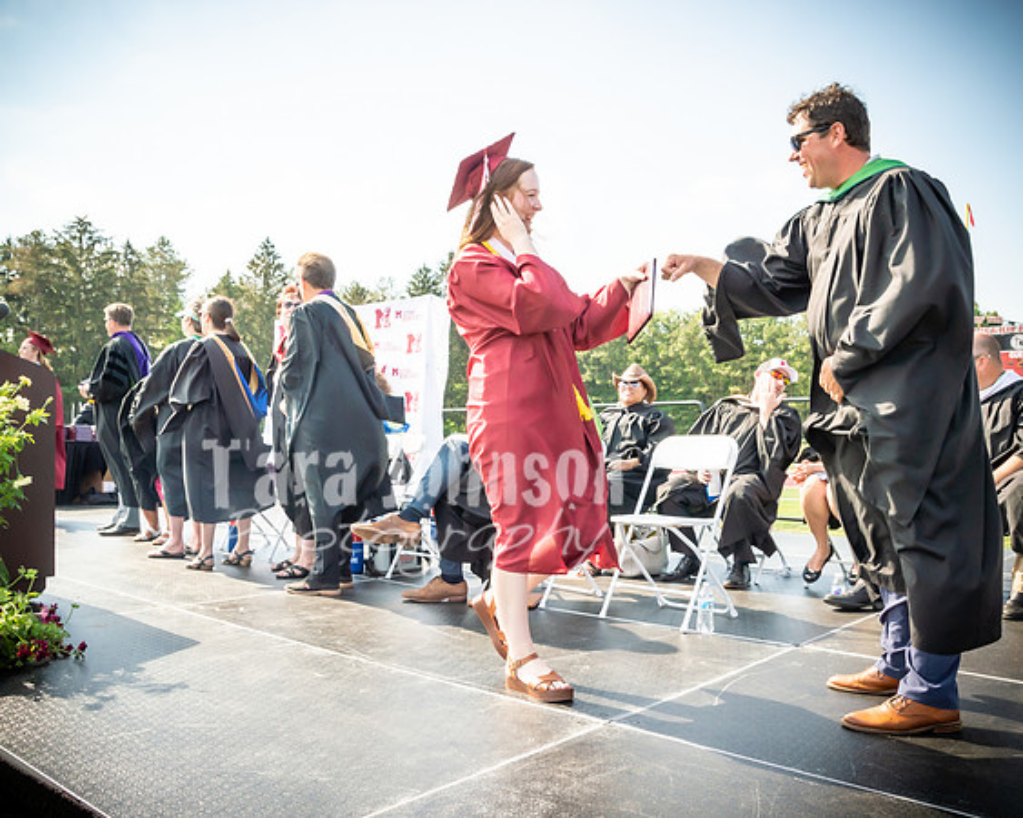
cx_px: 512
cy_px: 409
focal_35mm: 29
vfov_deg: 50.3
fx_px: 871
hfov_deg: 60.9
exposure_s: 1/500
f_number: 7.1
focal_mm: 17
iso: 200
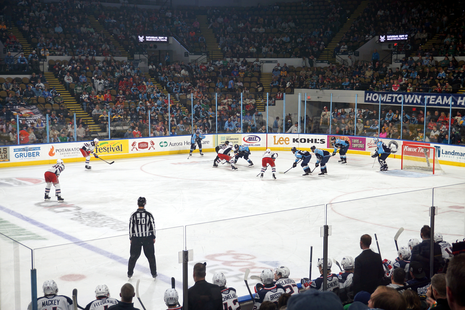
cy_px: 155
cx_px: 232
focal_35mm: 56
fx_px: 717
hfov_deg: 35.9
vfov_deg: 24.4
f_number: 5.6
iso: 200
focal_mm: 37
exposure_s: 1/60
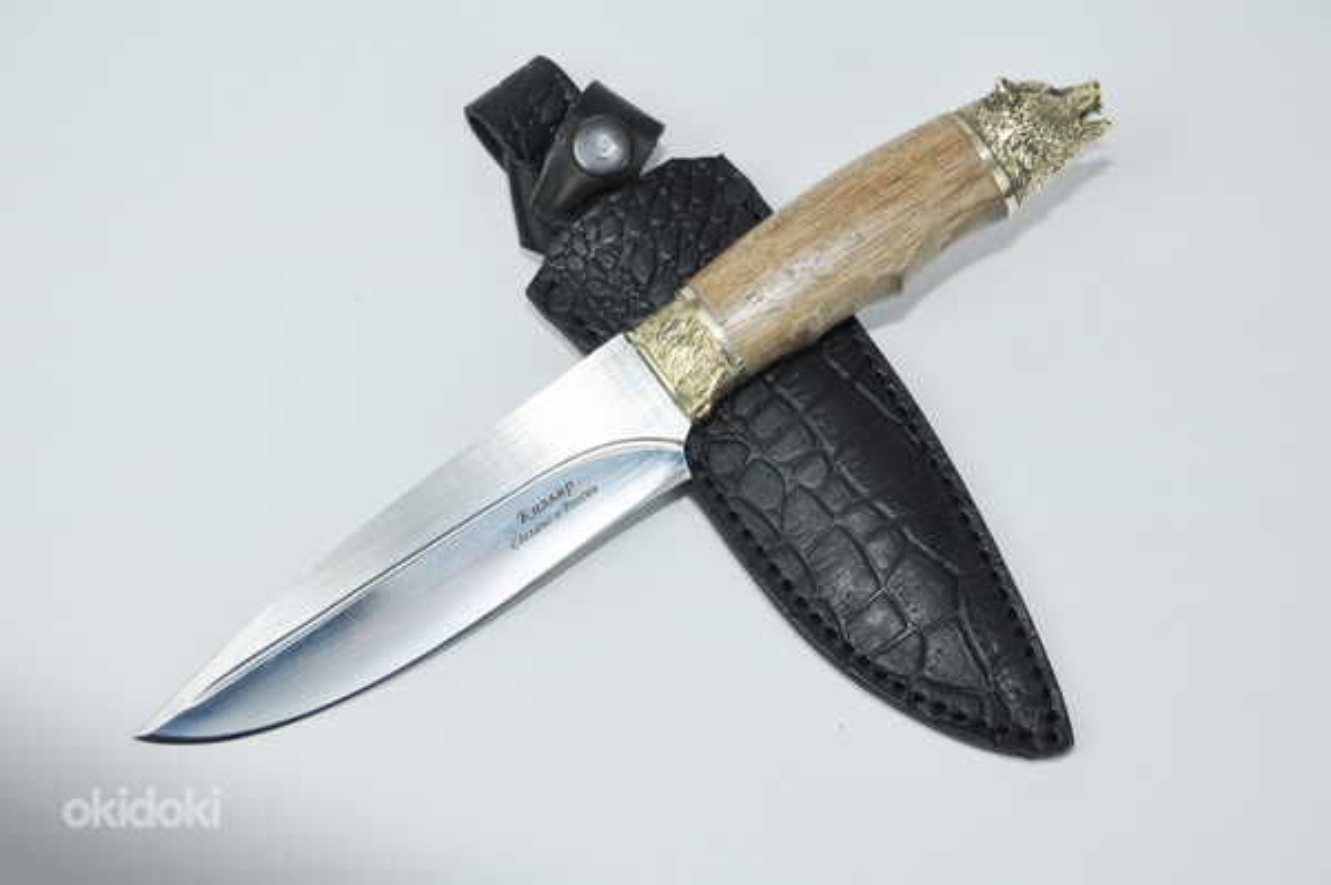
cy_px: 442
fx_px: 2438
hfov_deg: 30.5
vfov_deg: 20.6
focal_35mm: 66
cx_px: 666
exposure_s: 1/125
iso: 360
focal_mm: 44
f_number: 5.6
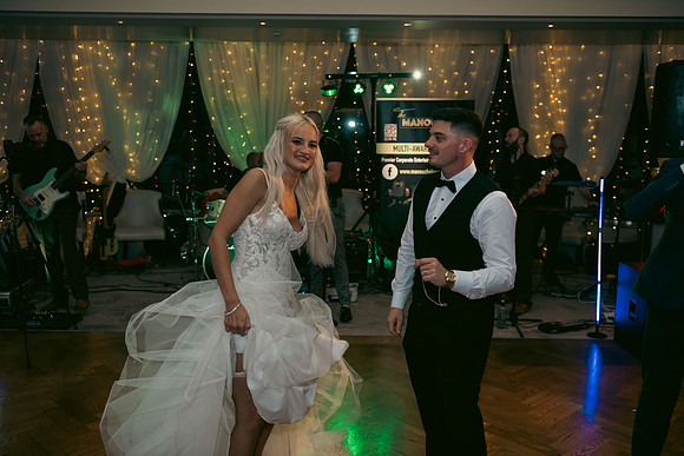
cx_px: 342
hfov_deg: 55.8
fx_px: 646
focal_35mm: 34
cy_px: 228
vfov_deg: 38.9
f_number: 3.5
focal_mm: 34
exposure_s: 1/160
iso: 640
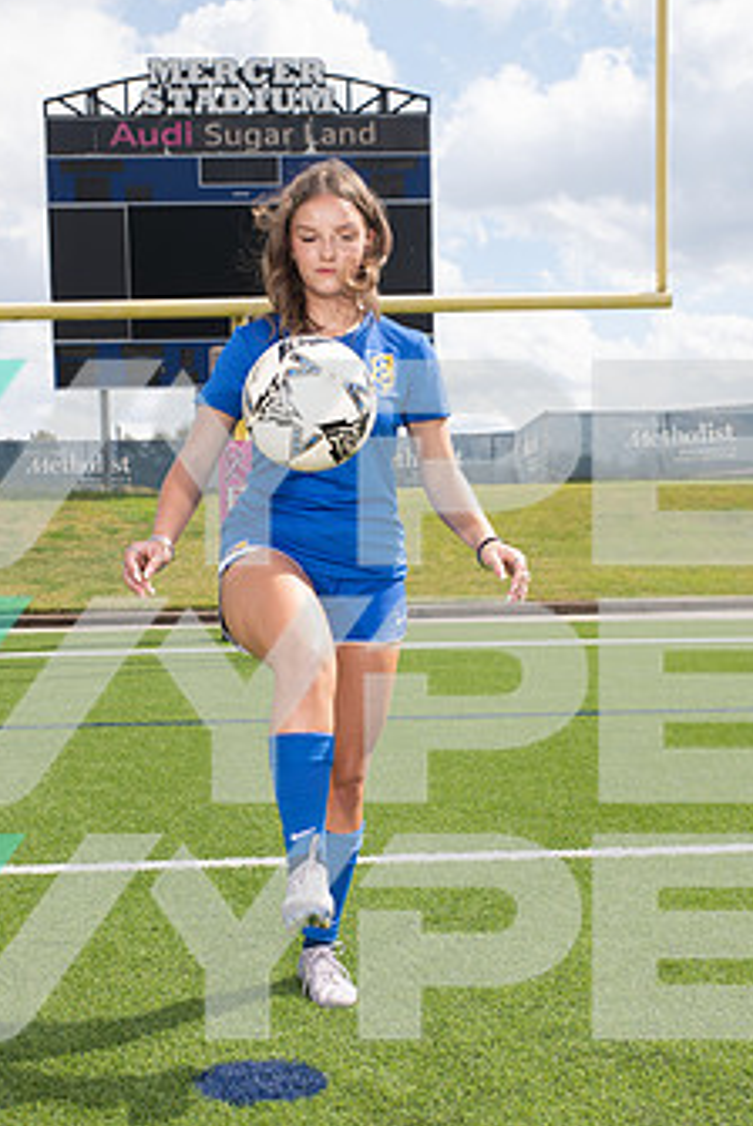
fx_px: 1597
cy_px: 702
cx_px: 326
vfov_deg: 38.6
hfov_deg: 26.5
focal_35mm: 51
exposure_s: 1/400
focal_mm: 38
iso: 125
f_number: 7.1
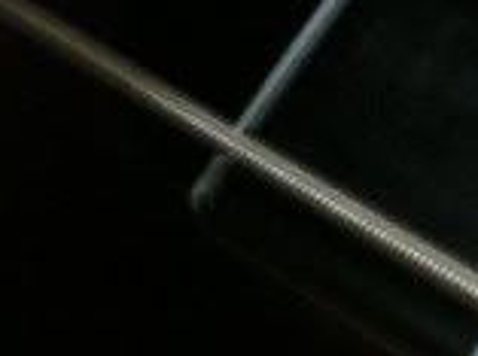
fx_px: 1970
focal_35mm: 143
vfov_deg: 10.2
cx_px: 898
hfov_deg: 12.5
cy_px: -79
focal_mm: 5.8
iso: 200
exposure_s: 1/8
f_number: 2.8
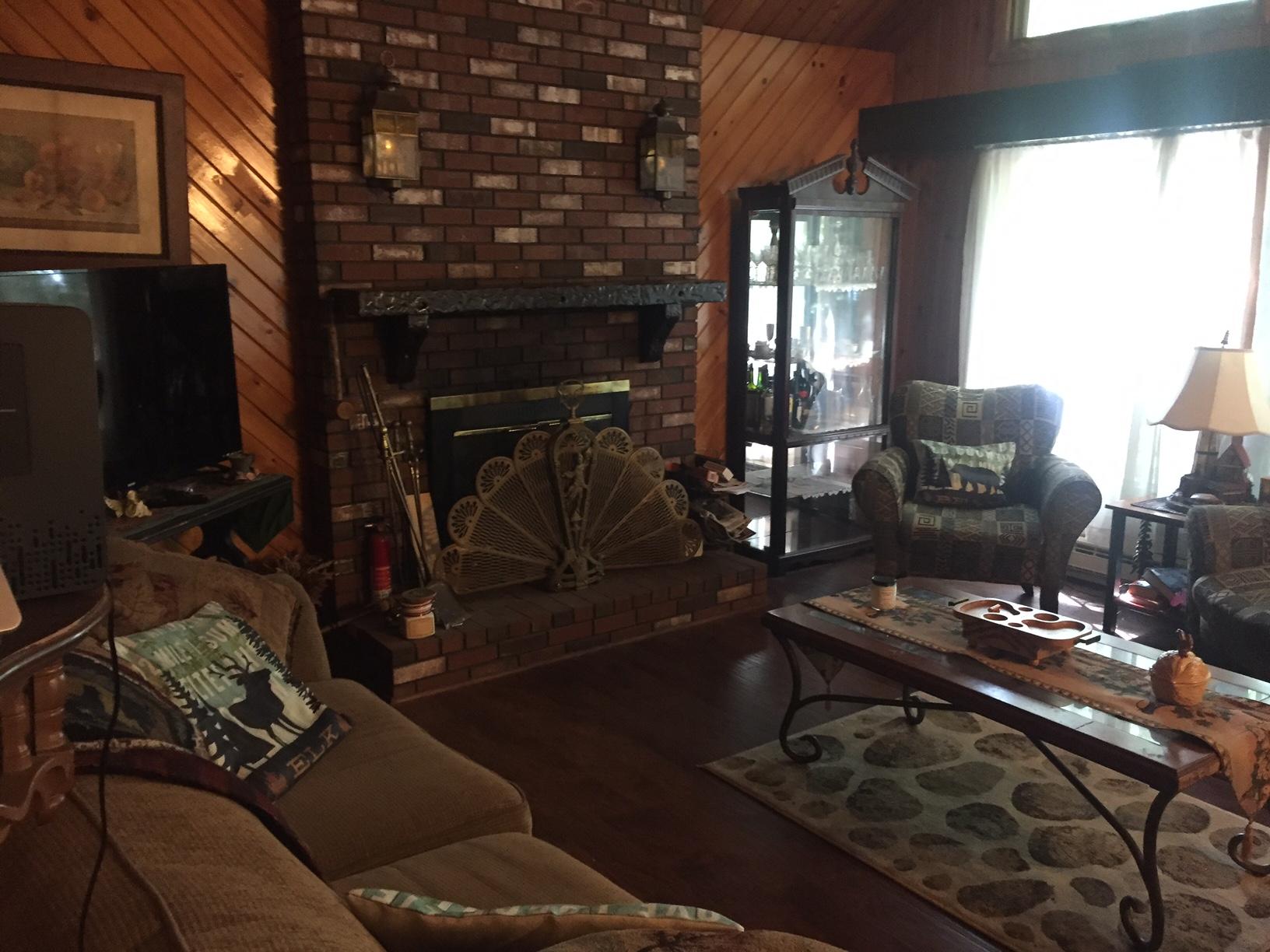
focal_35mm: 29
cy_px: 476
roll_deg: -0.4
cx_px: 635
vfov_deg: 48.2
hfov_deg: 61.7
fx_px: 1064
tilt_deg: -12.4
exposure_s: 1/15
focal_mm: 4.15
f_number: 2.2
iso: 250
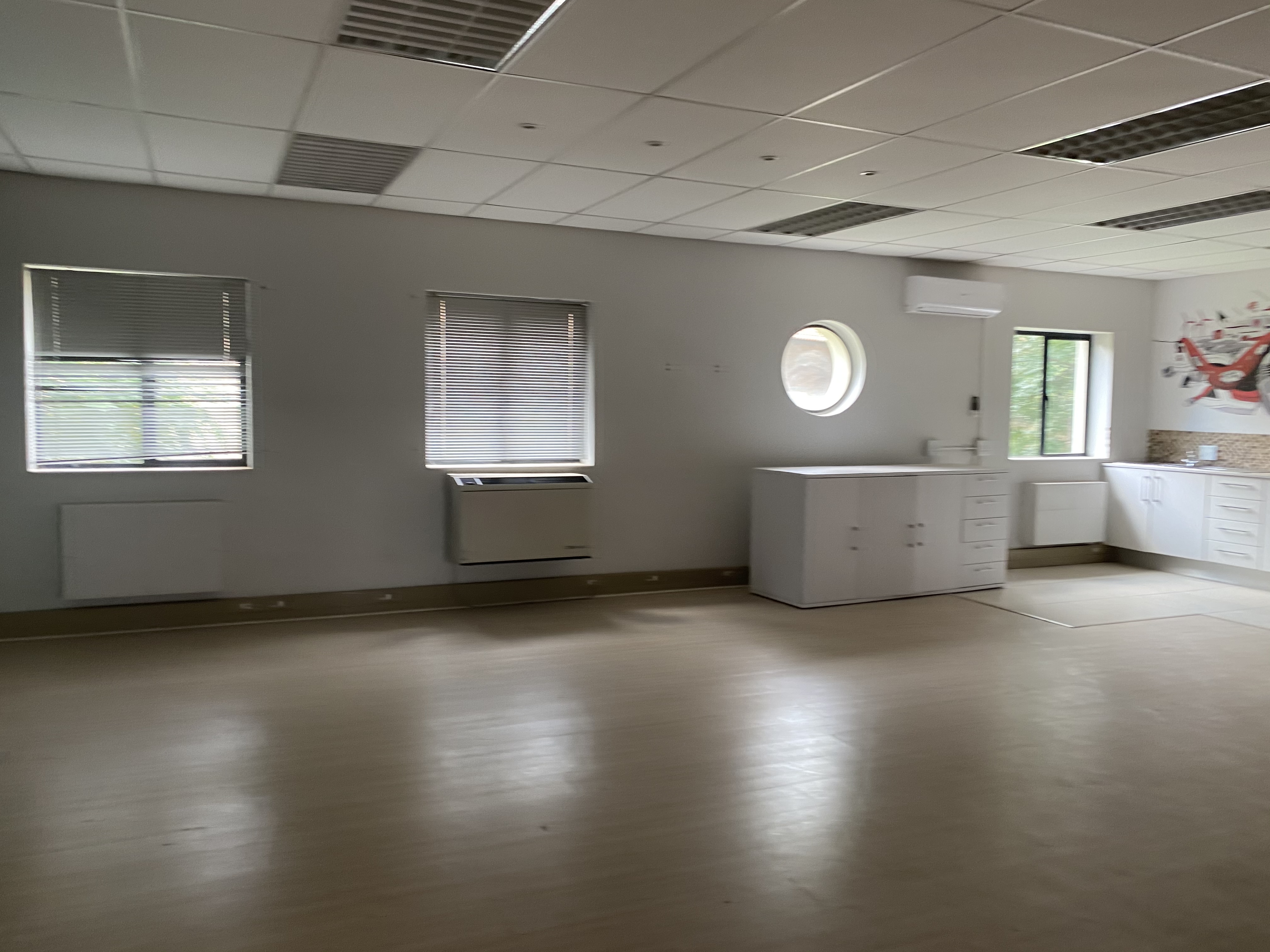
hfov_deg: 67.3
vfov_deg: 53.1
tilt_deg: -2.4
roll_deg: -1.0
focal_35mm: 26
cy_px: 476
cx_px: 635
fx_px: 954
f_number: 1.8
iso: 80
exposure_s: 1/50
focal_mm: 4.25
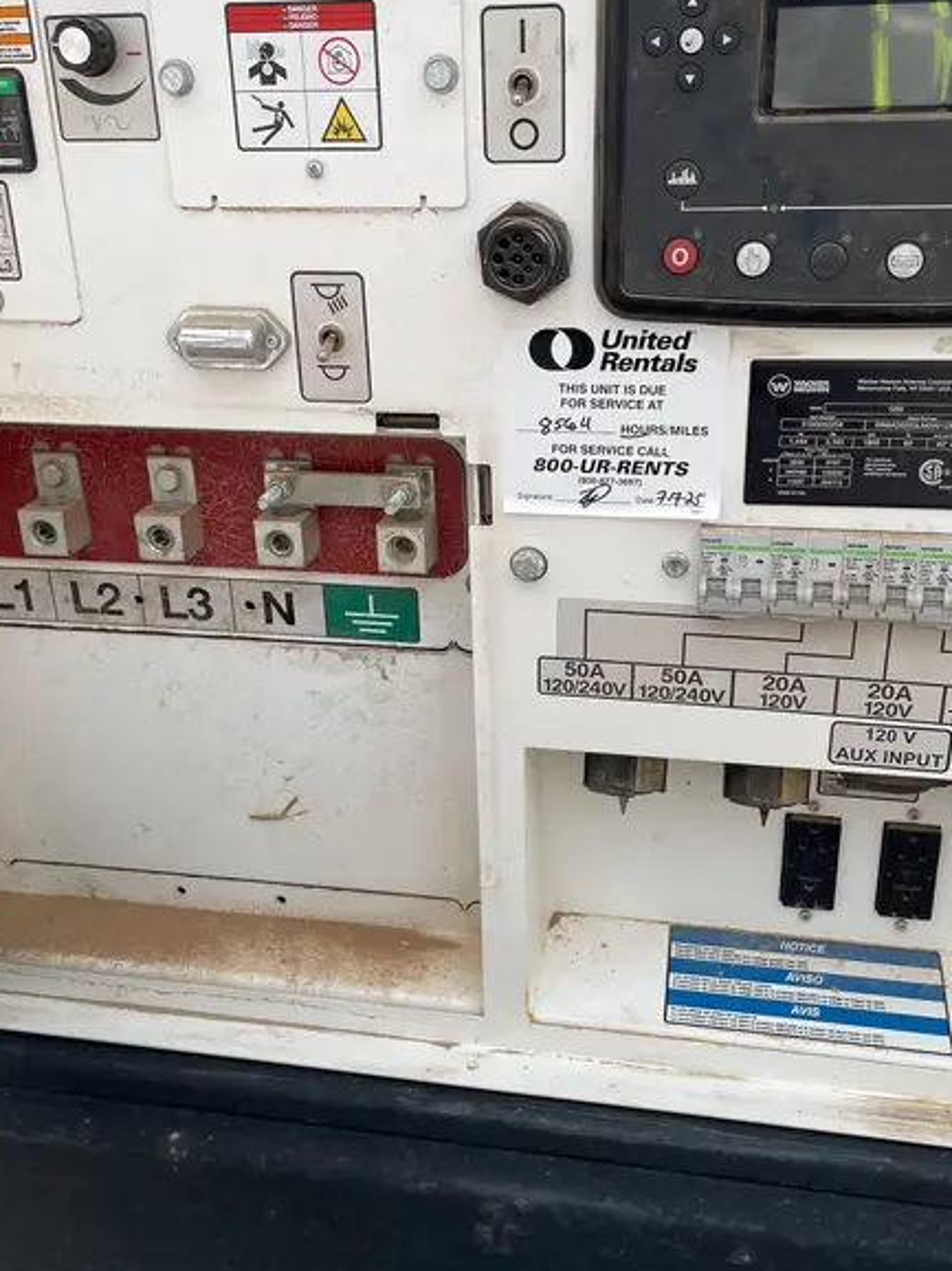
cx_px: 503
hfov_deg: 42.9
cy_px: 597
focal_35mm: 33
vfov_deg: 55.3
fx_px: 1211
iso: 32
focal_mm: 4.2
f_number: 1.6
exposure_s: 1/2882
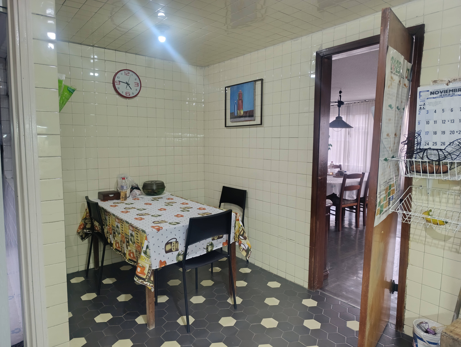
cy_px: 174
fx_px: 307
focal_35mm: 23
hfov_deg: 73.8
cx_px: 230
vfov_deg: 59.0
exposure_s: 1/30
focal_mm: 6.14
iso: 800
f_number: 1.6
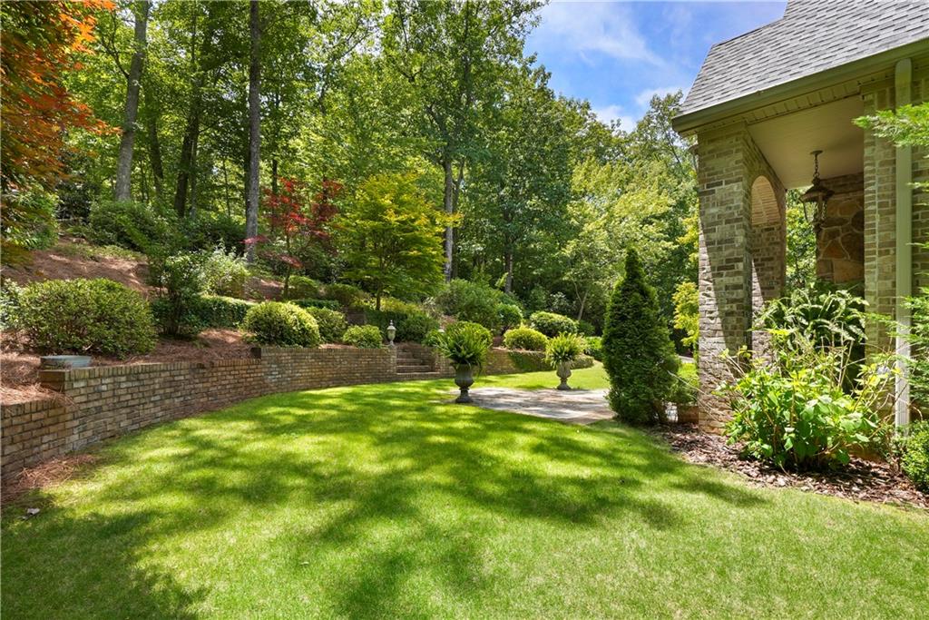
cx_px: 464
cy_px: 310
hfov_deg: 93.3
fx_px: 439
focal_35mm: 17
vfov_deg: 70.5
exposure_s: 1/40
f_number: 13
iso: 200
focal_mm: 17
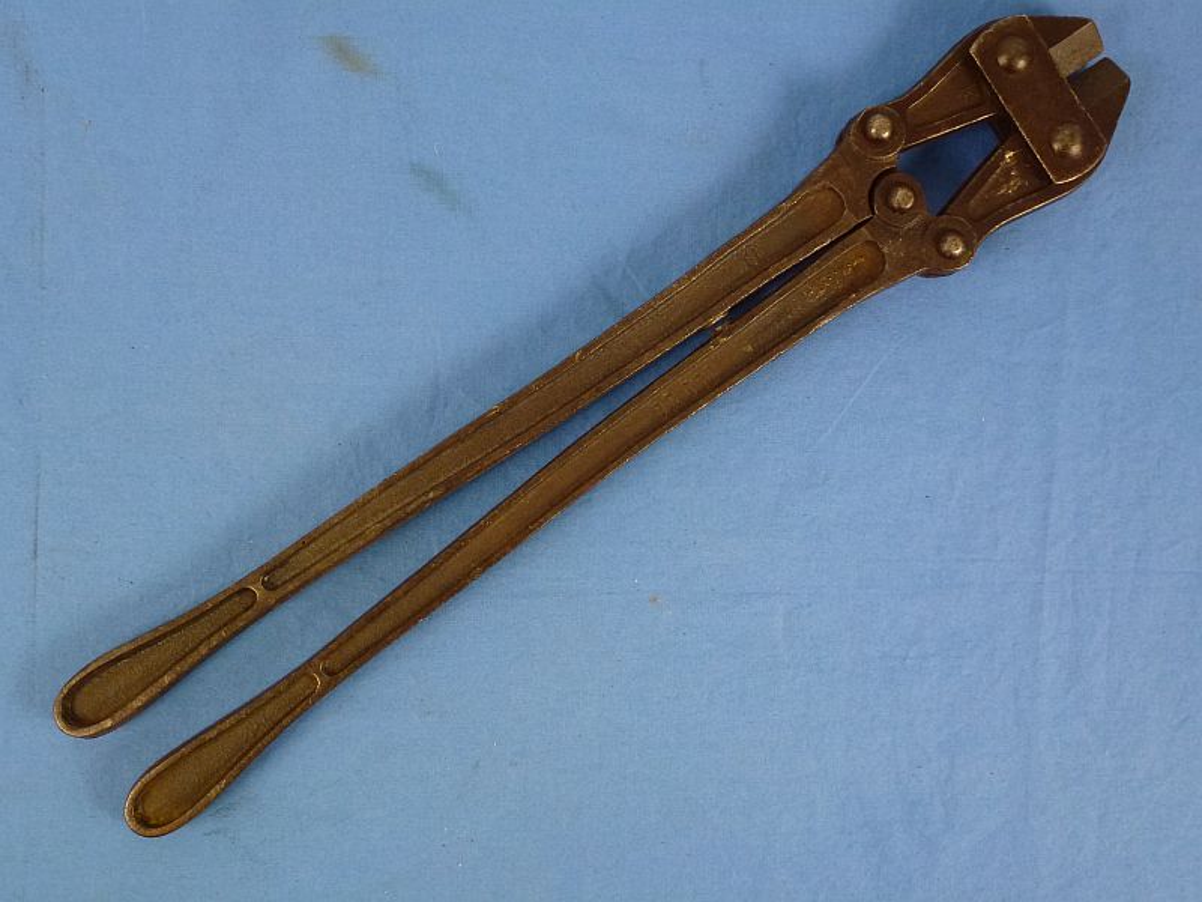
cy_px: 451
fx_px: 1250
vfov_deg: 39.7
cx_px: 601
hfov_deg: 51.4
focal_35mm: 36
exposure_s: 1/60
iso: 250
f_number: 3.7
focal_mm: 6.4
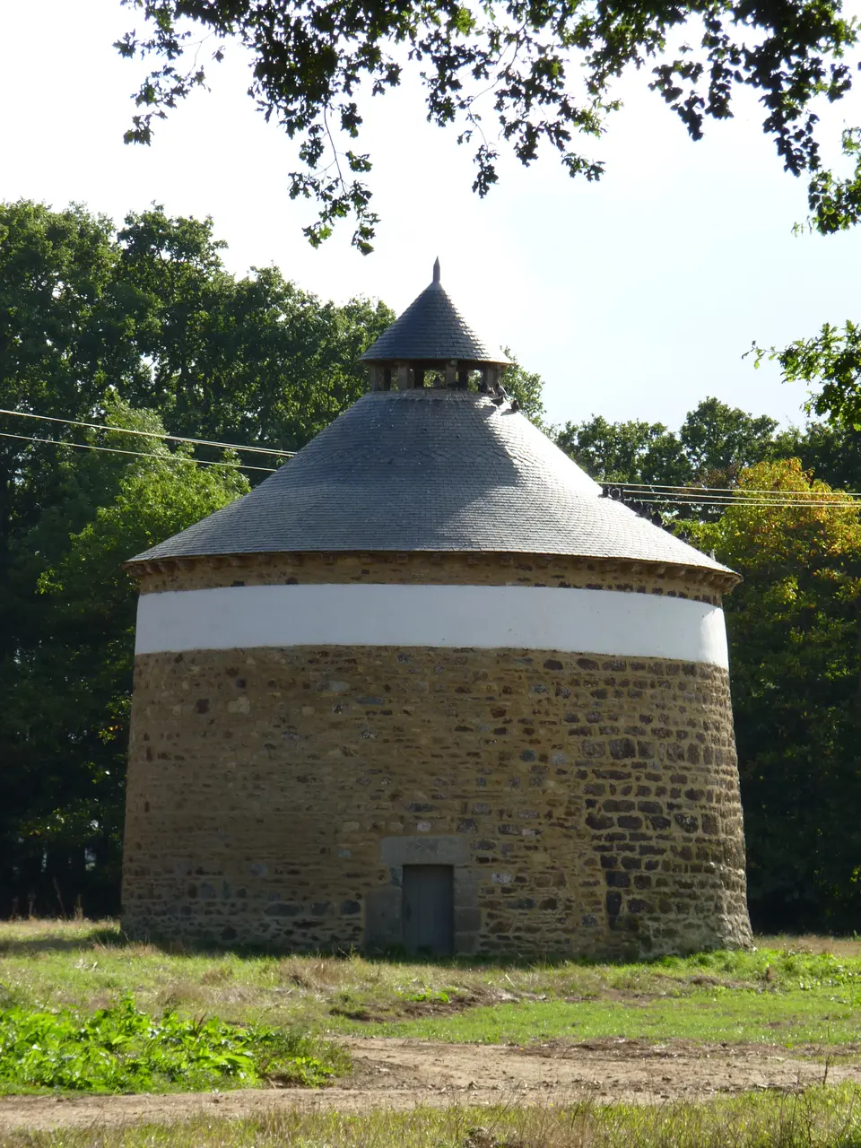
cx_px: 430
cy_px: 574
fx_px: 7230
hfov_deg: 6.8
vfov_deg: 9.1
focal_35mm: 218
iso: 80
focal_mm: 38.8
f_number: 5
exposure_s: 1/250
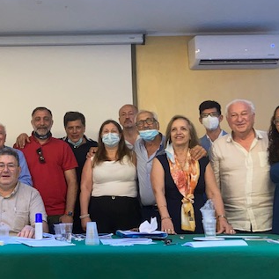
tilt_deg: +10.0
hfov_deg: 32.5
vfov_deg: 34.0
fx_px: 456
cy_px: 119
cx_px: 35
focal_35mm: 50
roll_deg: +0.3
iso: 250
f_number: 1.8
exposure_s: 1/33
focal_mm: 3.99
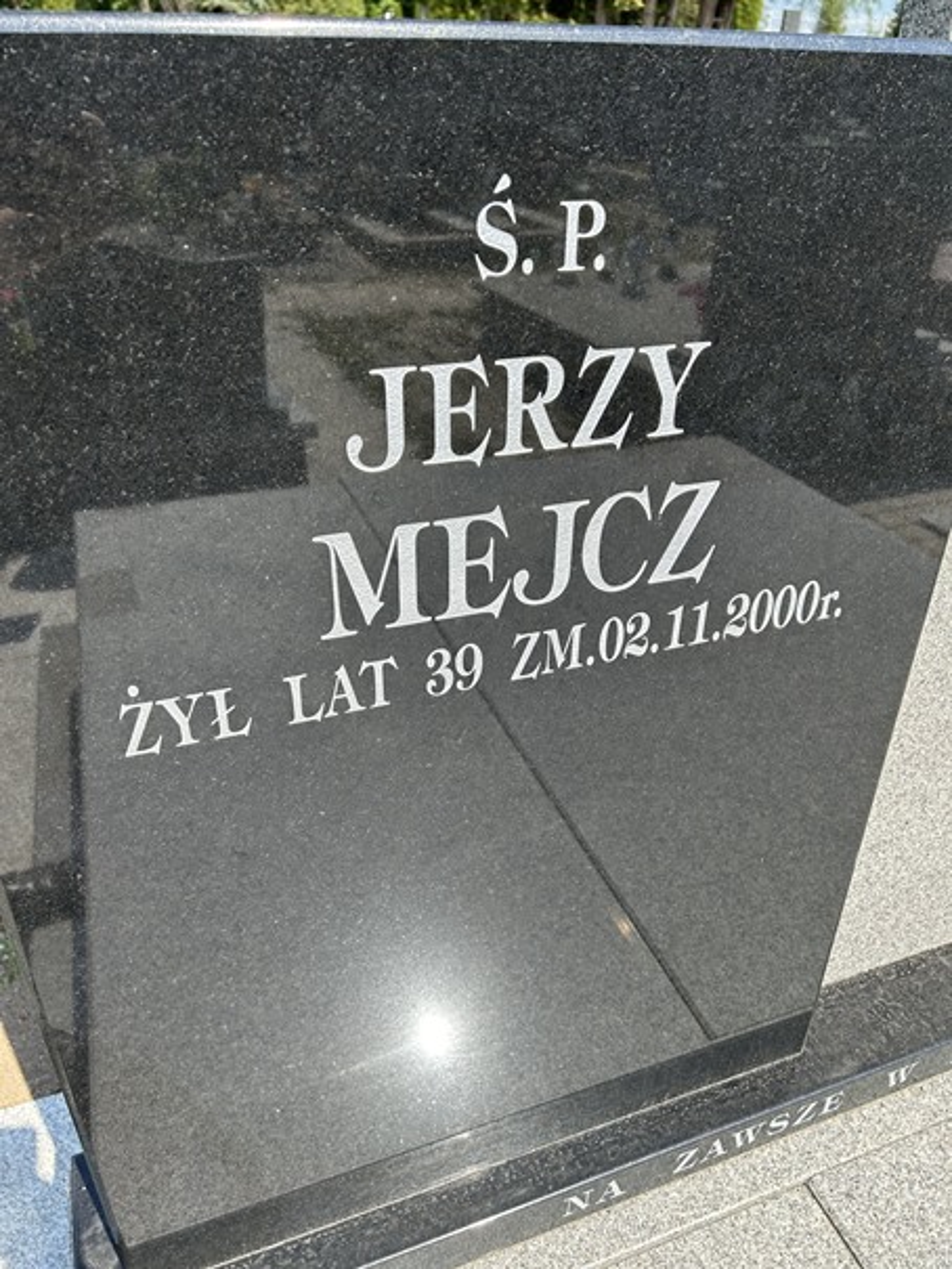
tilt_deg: -30.3
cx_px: 476
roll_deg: -1.8
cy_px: 634
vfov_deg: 67.3
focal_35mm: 26
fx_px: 953
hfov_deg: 53.1
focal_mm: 5.7
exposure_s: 1/1838
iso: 50
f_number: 1.5
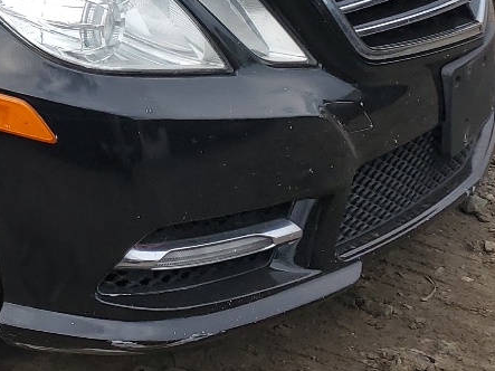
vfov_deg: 15.4
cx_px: -325
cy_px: -11
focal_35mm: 94
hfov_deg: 17.8
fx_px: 1344
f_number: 1.5
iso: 50
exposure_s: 1/1429
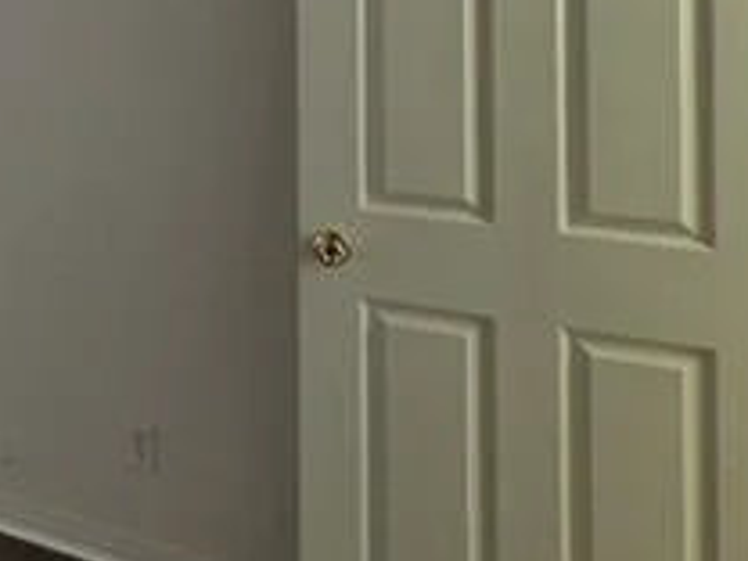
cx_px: -349
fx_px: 1080
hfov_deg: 27.5
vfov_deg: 26.1
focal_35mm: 50
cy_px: -108
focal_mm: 2.2
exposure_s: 1/60
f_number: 1.9
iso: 250
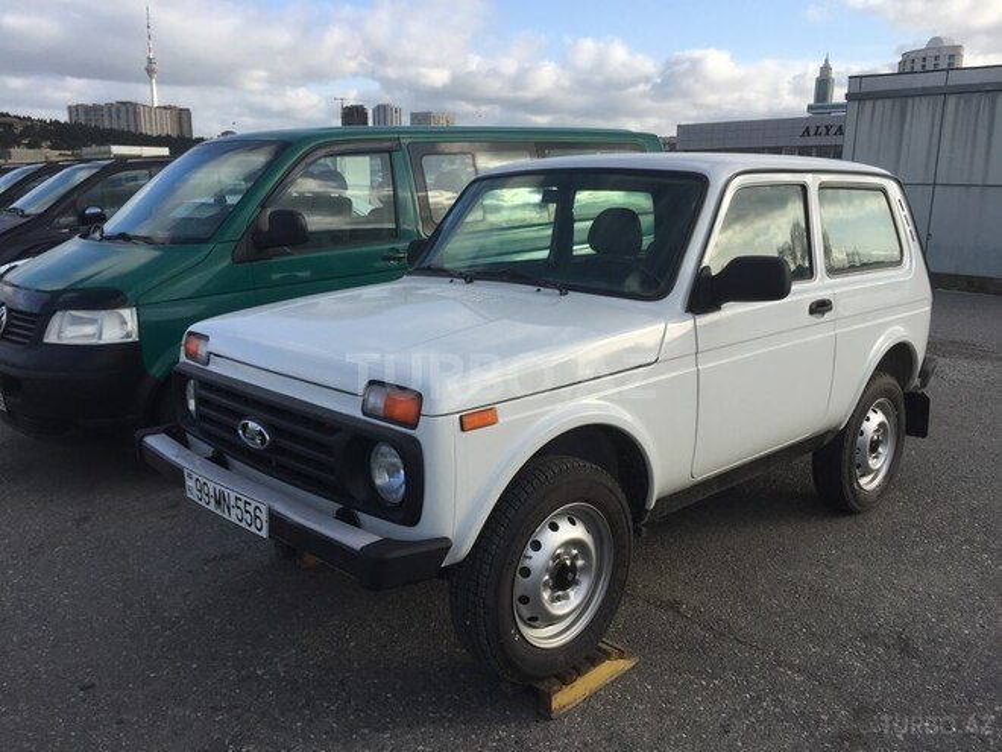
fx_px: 839
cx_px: 501
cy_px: 376
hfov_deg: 61.7
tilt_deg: -14.9
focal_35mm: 29
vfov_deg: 48.2
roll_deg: +0.0
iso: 32
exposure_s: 1/1099
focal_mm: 4.15
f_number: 2.2
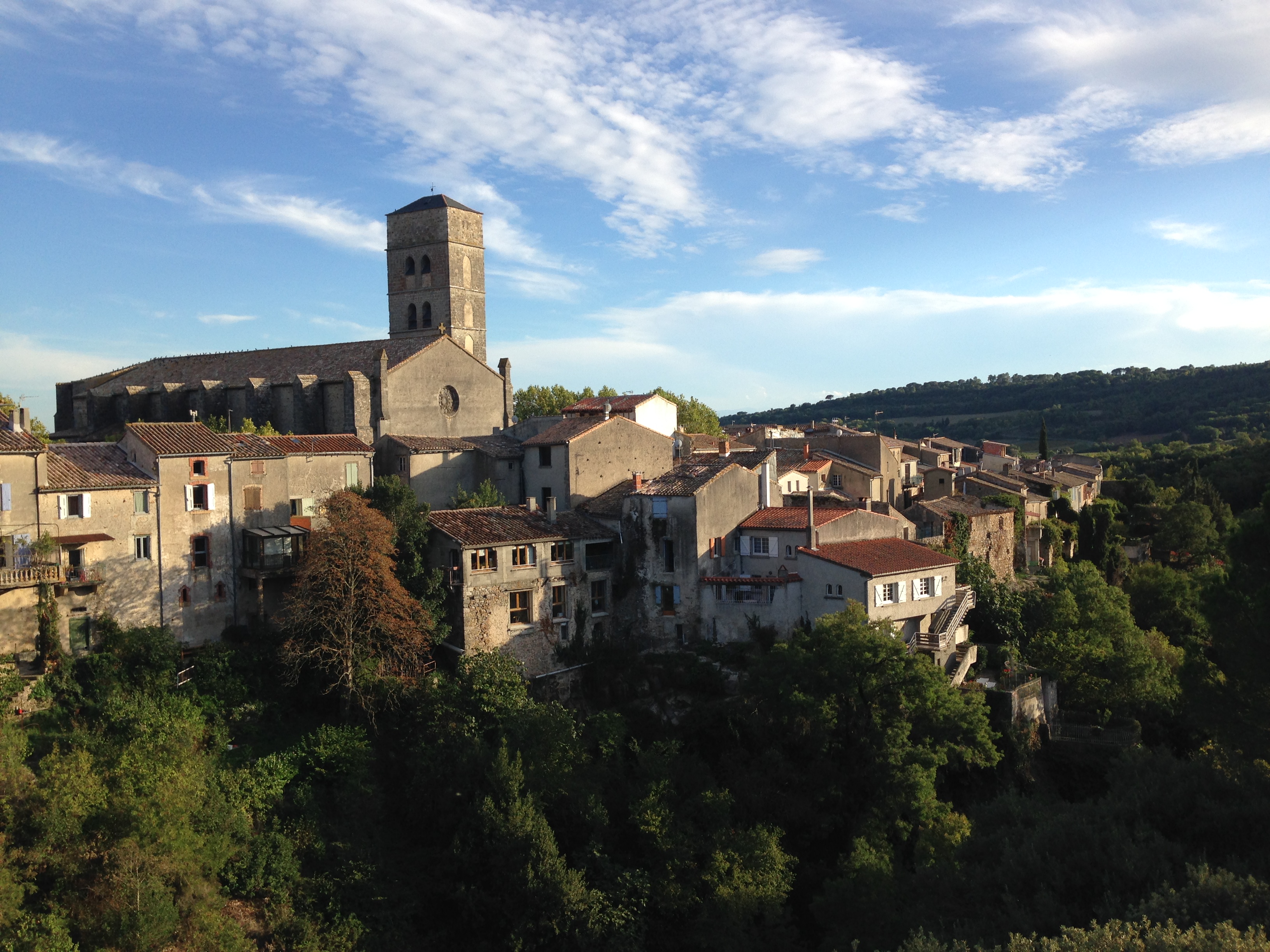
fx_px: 1211
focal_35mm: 33
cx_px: 635
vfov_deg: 42.9
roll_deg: +1.1
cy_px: 476
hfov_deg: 55.4
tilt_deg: -0.8
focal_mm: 4.12
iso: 50
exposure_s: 1/834
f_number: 2.4
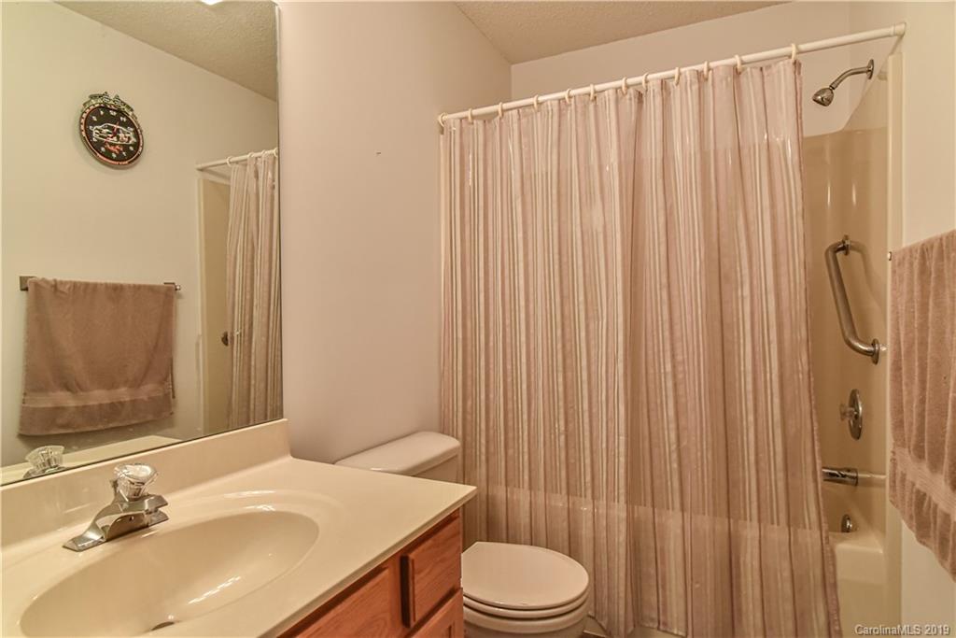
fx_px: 531
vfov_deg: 61.9
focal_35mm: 20
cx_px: 478
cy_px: 319
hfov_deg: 84.0
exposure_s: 1/320
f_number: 9
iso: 4000
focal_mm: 20
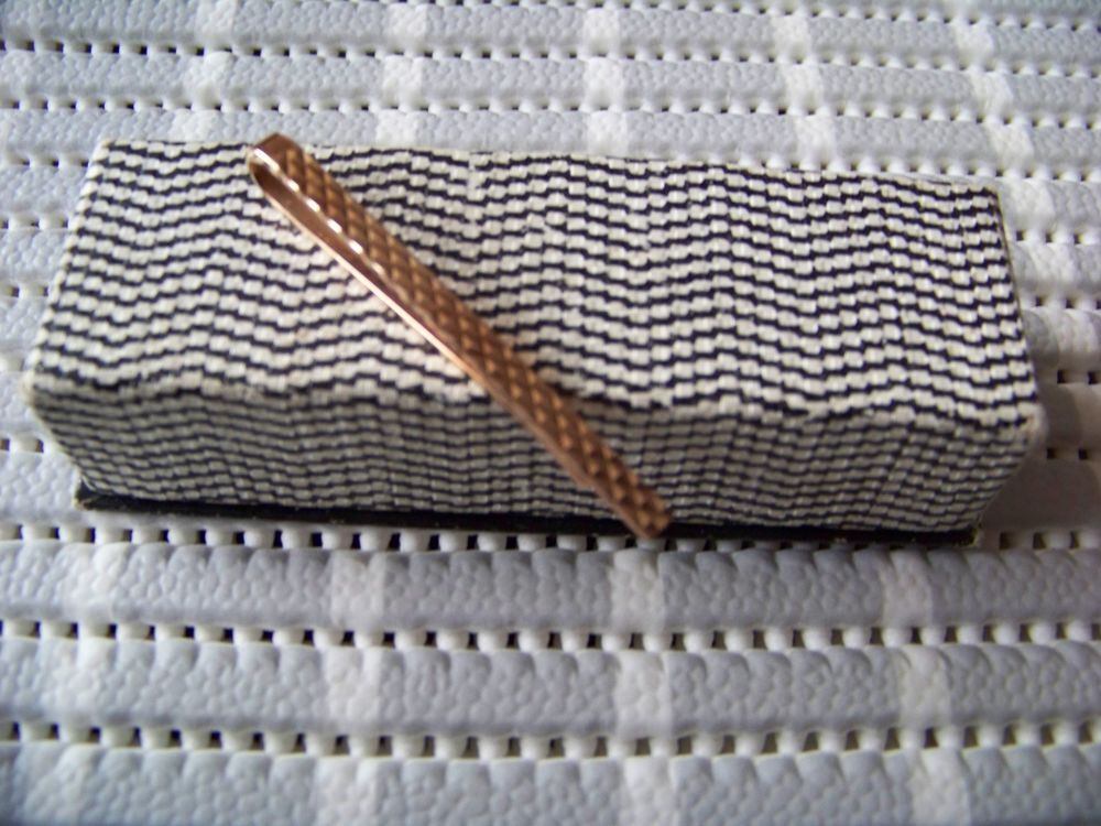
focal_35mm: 36
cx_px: 550
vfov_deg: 39.7
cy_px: 413
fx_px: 1145
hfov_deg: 51.4
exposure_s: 1/30
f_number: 2.8
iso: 180
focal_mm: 5.85
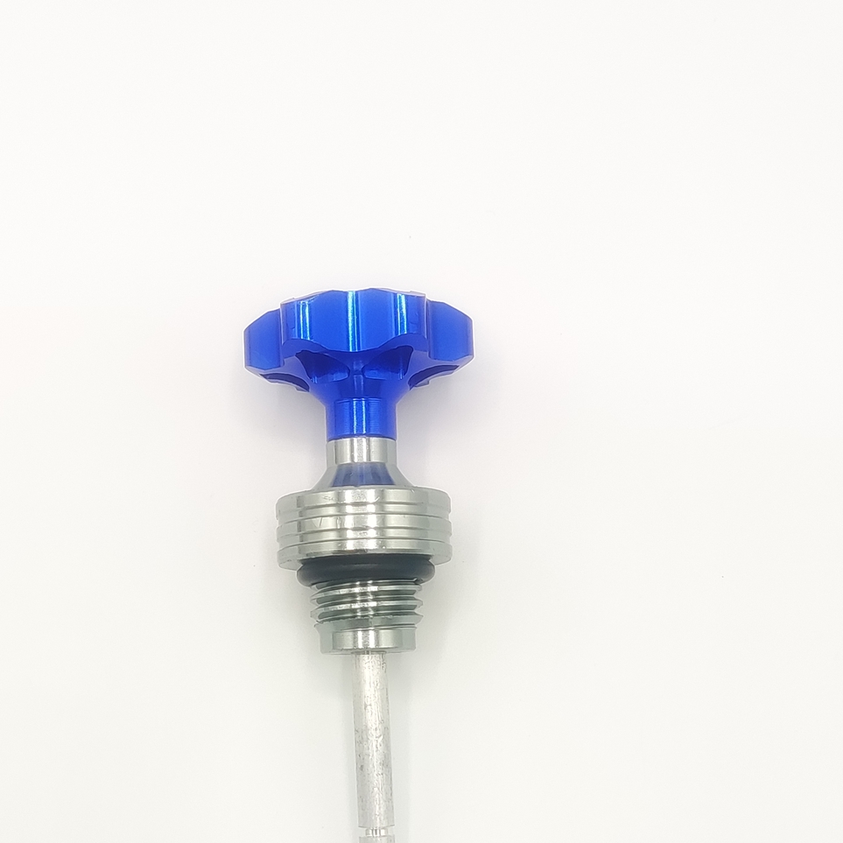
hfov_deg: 49.7
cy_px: 574
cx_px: 378
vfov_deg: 48.7
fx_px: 909
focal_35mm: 33
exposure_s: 1/640
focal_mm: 4.71
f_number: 1.79
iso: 125
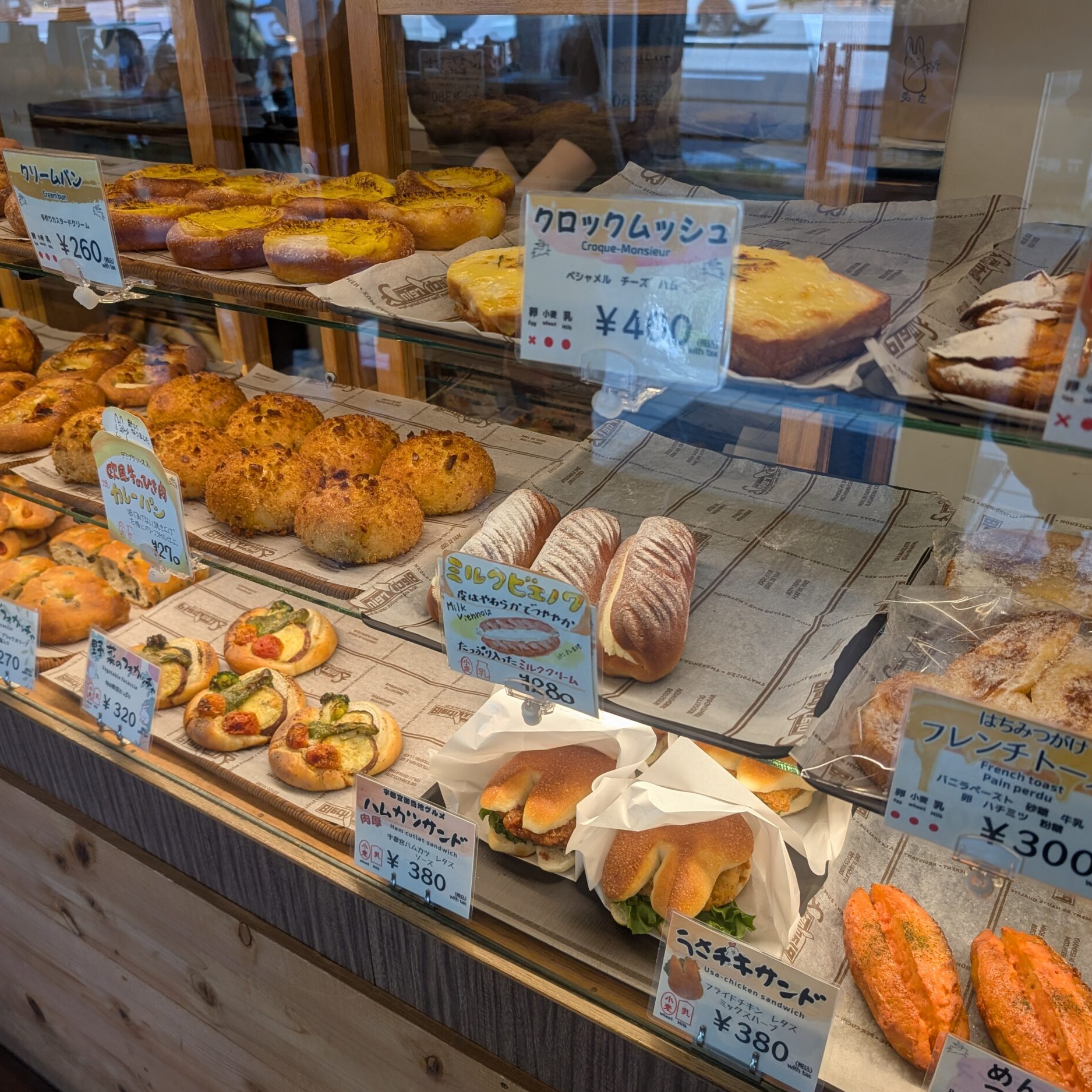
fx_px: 1035
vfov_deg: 55.6
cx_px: 469
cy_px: 549
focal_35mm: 29
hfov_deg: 55.4
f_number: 1.68
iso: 78
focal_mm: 6.9
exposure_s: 1/157
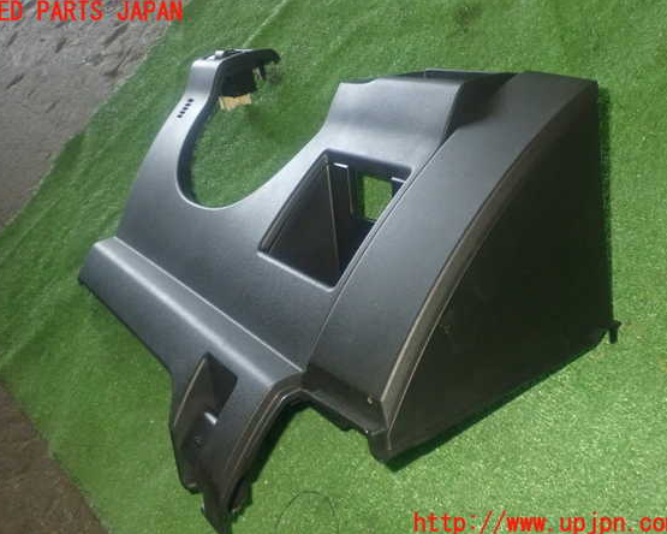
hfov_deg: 47.9
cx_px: 324
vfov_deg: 39.2
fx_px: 750
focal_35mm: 38
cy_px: 268
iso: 800
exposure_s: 1/40
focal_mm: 6.37
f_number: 7.1
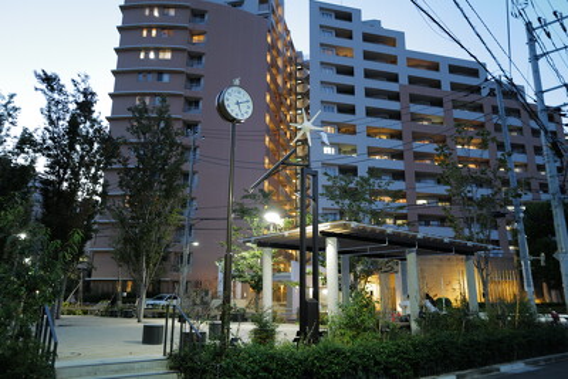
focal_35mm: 28
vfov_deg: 46.4
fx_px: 442
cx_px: 284
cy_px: 190
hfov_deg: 65.5
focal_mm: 28
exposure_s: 1/13
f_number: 1.7
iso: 400
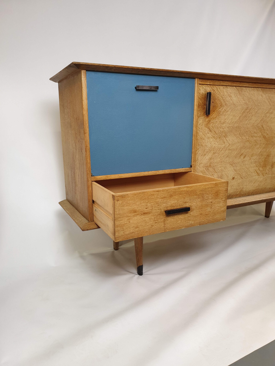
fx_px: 275
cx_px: 138
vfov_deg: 67.3
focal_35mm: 26
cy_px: 183
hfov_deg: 53.1
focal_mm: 4.3
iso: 125
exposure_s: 1/50
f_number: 2.4
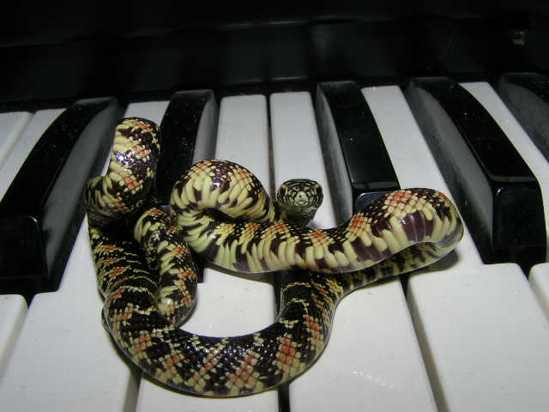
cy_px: 206
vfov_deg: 30.9
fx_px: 745
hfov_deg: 40.4
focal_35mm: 47
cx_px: 274
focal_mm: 7.3
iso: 100
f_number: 8
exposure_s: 1/1000
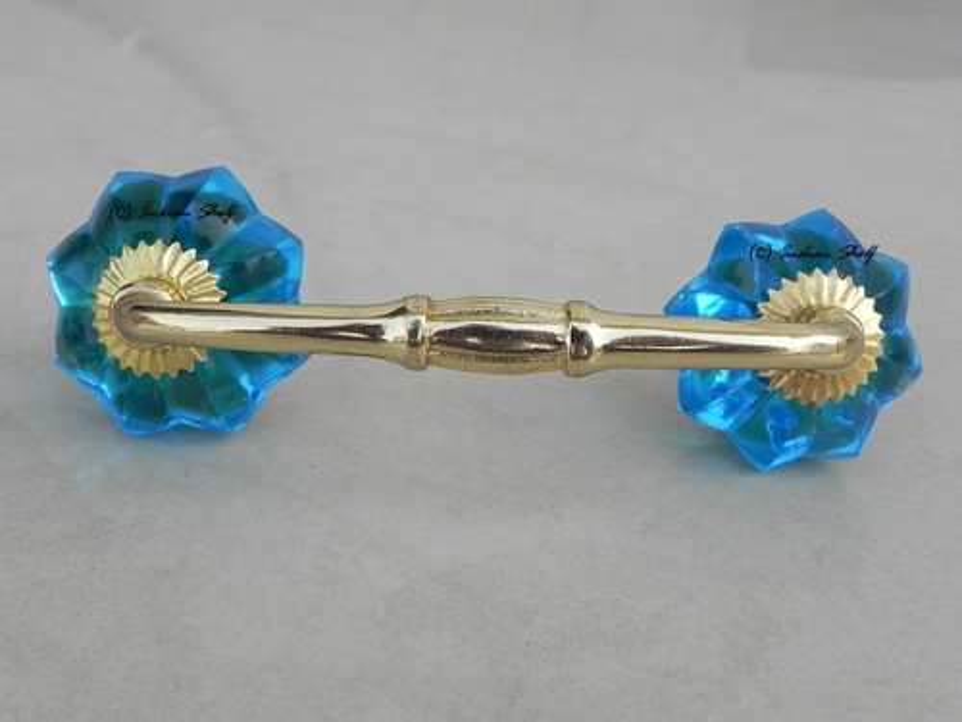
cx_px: 481
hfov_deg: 50.1
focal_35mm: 37
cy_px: 361
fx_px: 1028
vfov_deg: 38.7
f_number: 4.5
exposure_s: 1/202
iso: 160
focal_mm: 6.6
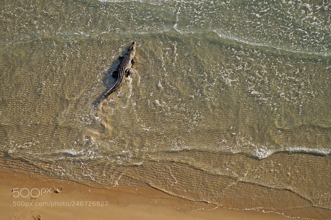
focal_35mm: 300
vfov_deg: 4.6
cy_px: 110
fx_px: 2755
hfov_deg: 6.9
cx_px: 166
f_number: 6.3
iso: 200
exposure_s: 1/640
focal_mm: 200
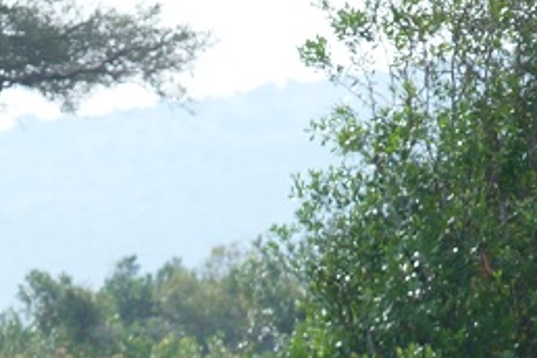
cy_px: 540
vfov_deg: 1.7
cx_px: 90
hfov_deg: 2.5
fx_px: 12320
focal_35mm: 826
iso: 100
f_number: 5.6
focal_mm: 52.1
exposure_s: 1/320
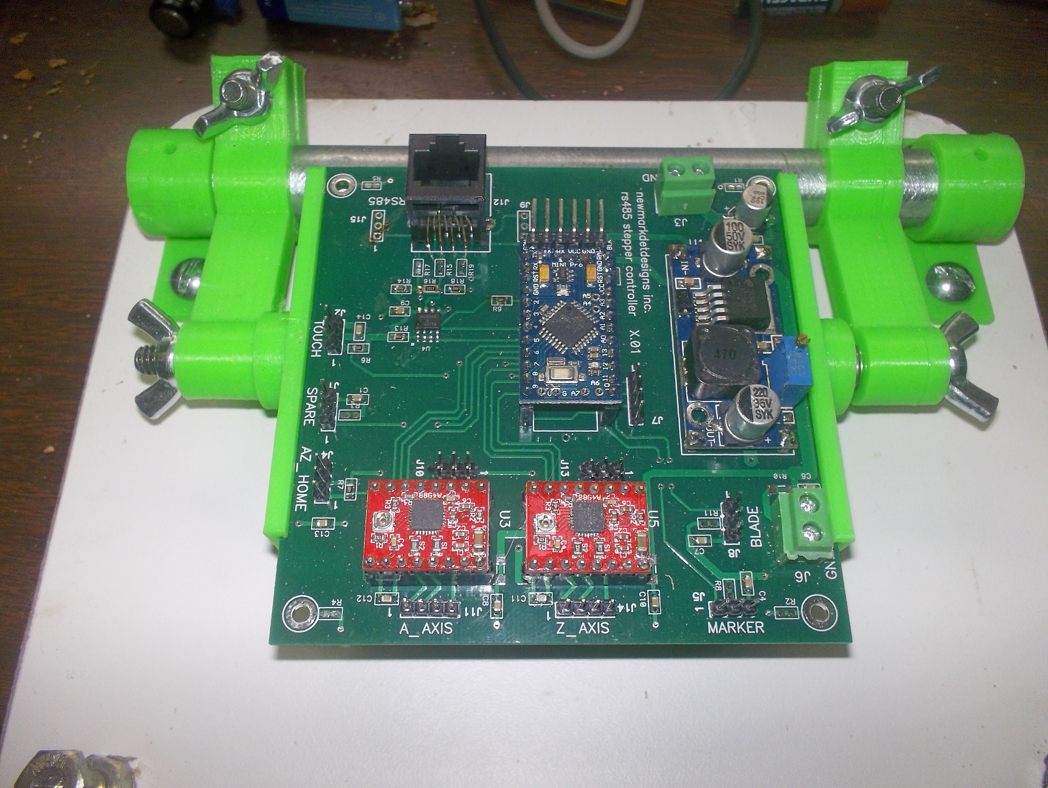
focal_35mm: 29
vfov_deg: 48.3
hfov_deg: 61.6
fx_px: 879
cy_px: 394
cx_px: 524
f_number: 3.3
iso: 80
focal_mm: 4.1
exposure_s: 1/30
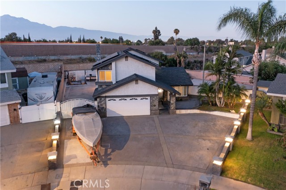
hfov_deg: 65.5
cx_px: 143
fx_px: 222
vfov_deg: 46.4
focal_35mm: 28
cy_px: 95
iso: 400
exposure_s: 1
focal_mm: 10.26
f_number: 4
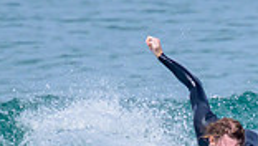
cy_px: 217
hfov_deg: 0.5
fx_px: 29108
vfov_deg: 0.3
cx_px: 371
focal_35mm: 4252
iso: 640
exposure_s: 1/2000
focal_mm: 800
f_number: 11
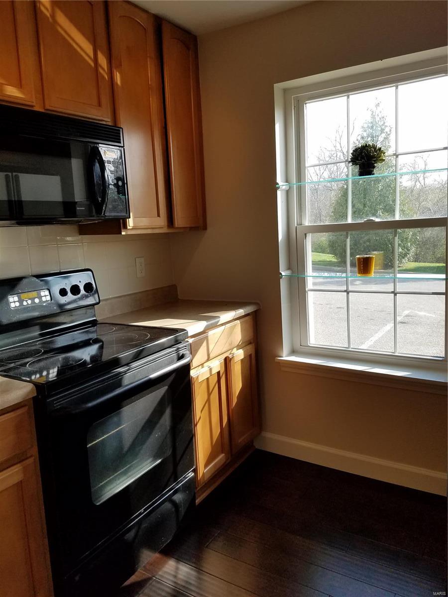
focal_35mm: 26
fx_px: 449
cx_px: 224
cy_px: 298
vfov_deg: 67.3
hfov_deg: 53.1
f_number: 1.7
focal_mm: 4.2
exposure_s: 1/325
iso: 50
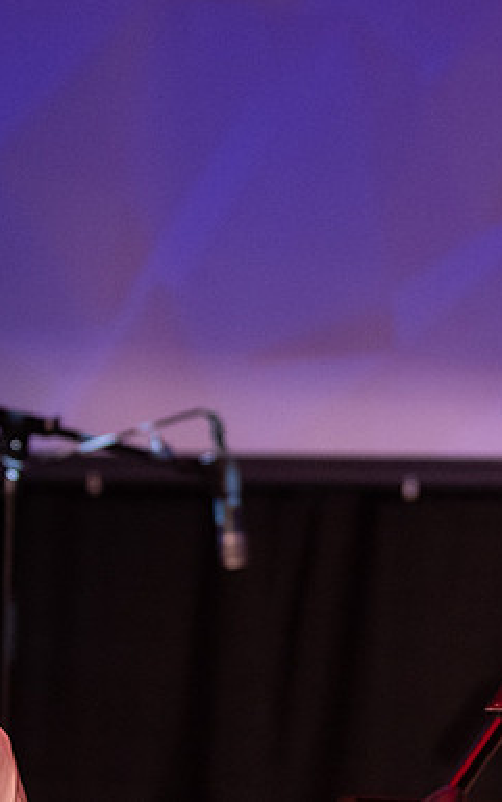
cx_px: 677
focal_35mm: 207
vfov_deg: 10.1
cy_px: 413
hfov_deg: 6.3
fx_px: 4526
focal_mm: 78
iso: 3200
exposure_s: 1/200
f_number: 2.8
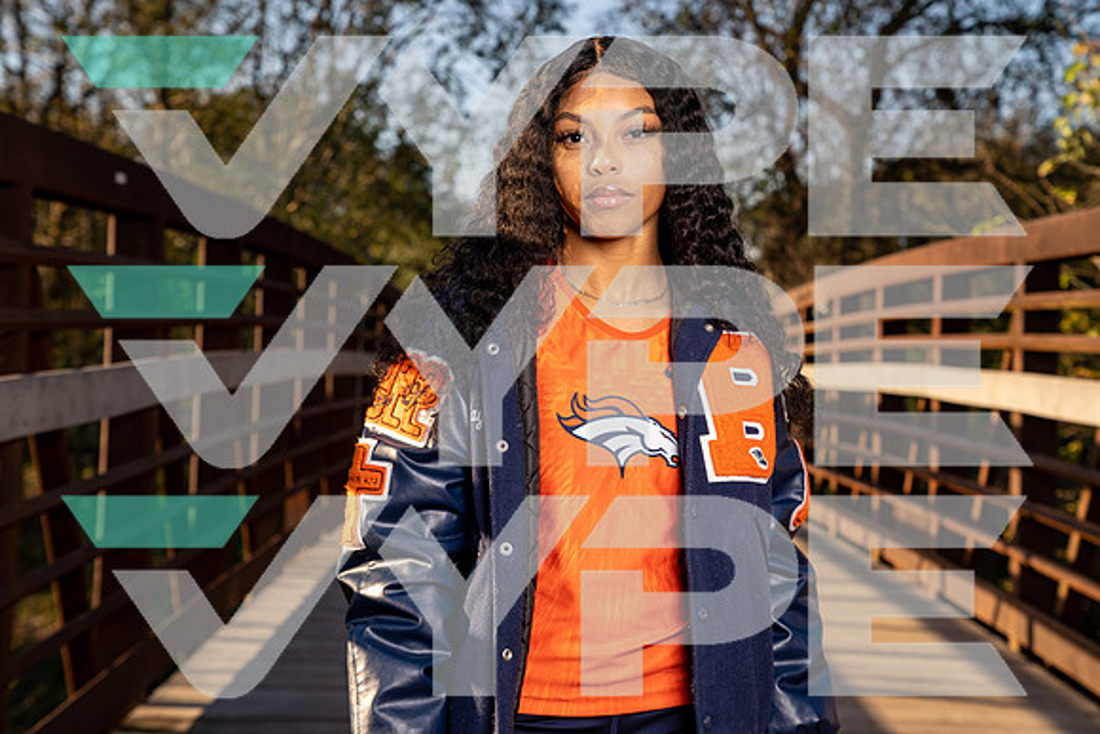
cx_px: 550
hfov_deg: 31.0
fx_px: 1986
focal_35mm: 65
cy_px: 367
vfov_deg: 20.9
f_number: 5.6
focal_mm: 65
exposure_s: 1/250
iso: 160
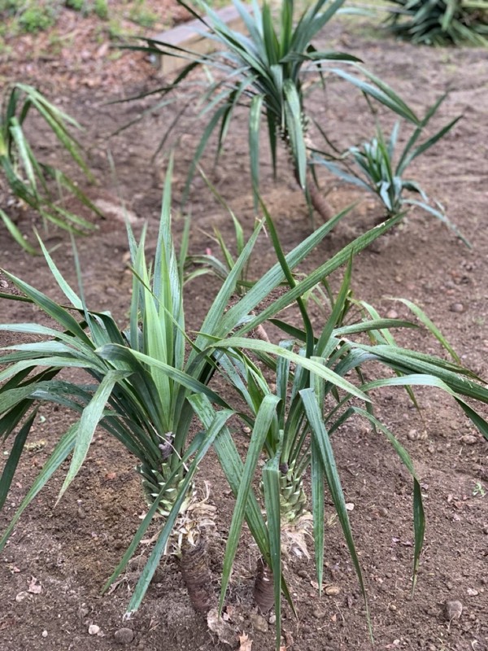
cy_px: 326
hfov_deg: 28.0
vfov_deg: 36.8
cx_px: 244
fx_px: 977
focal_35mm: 52
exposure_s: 1/122
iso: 100
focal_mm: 6
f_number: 2.4
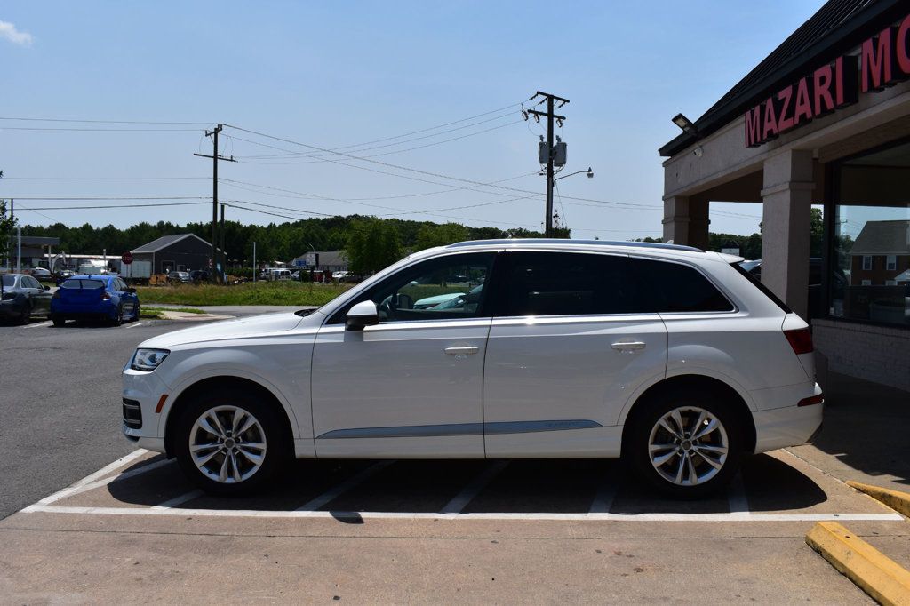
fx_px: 758
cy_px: 303
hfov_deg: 61.9
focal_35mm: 30
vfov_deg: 43.6
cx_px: 455
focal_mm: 20
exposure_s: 1/640
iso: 200
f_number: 11
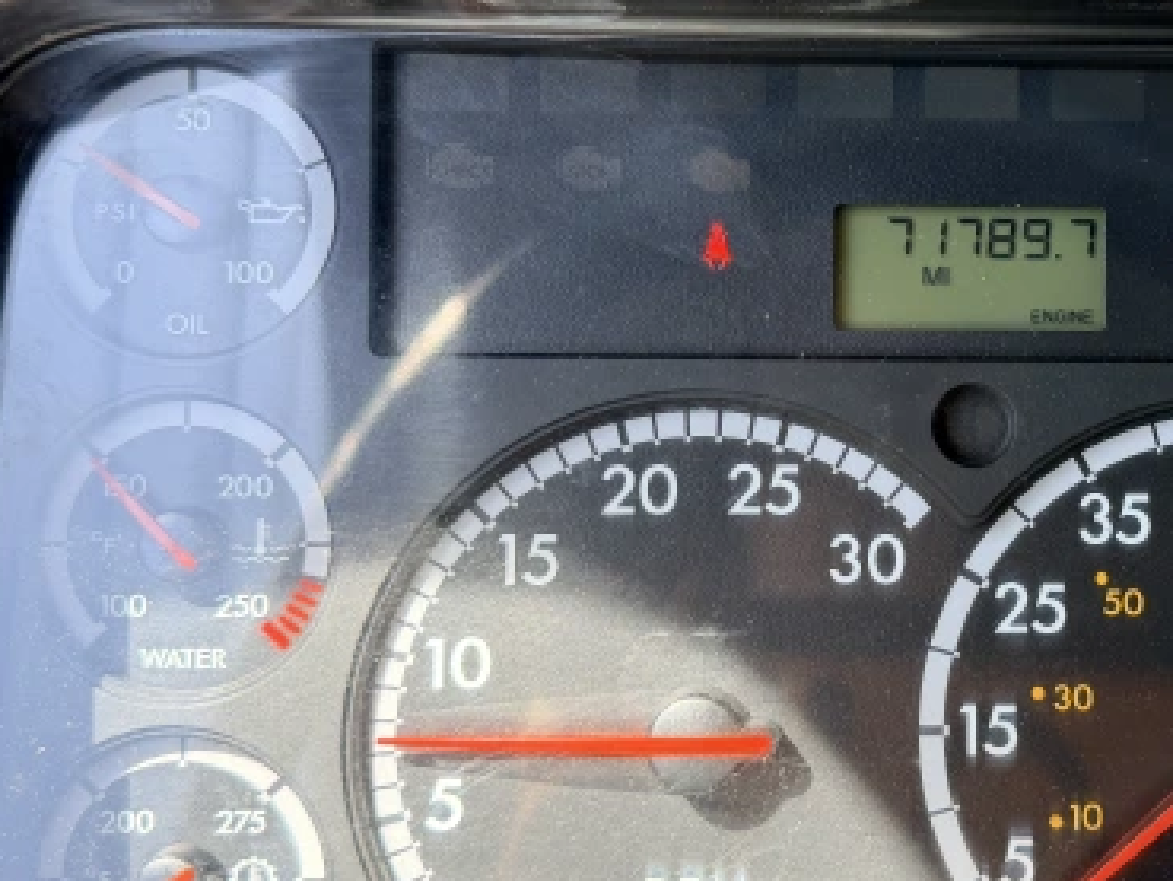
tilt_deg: -28.4
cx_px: 931
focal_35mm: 52
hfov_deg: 35.7
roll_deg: -3.0
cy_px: 394
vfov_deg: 28.0
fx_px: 1763
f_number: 1.78
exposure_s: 1/456
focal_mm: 6.76
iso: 100
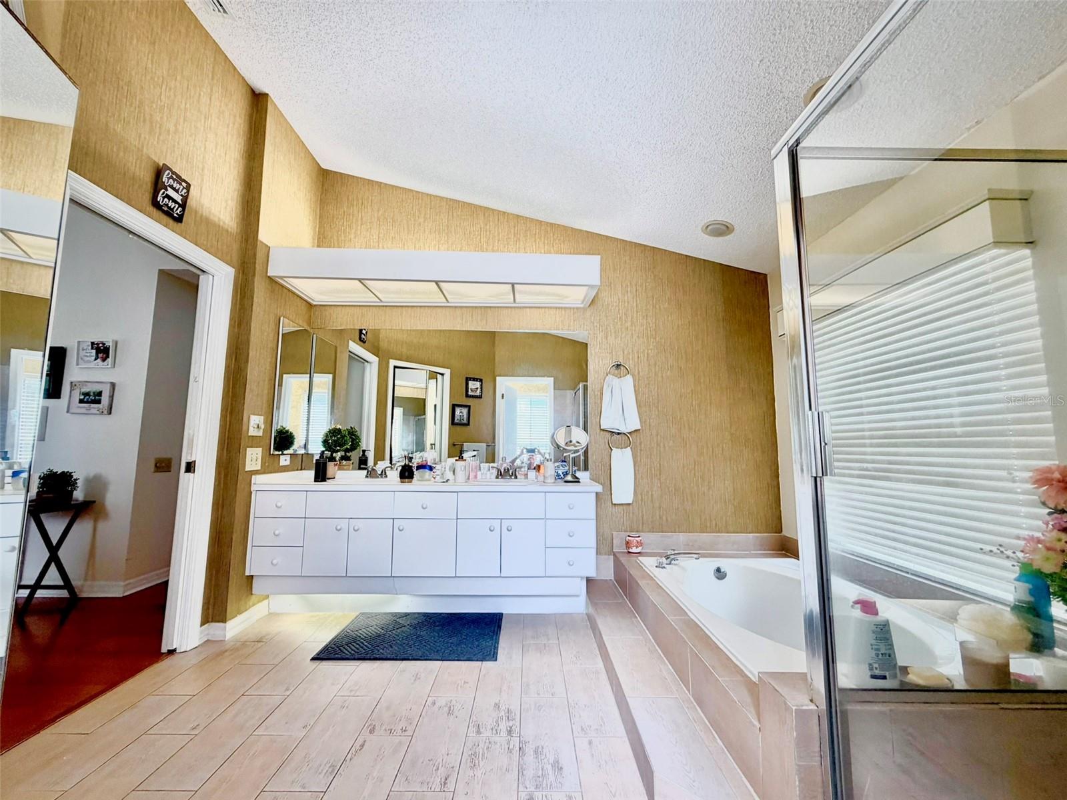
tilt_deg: +6.5
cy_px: 400
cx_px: 534
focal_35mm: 14
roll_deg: -0.2
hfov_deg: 102.1
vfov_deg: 85.7
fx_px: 432
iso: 100
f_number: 2.2
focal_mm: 2.22
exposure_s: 1/120
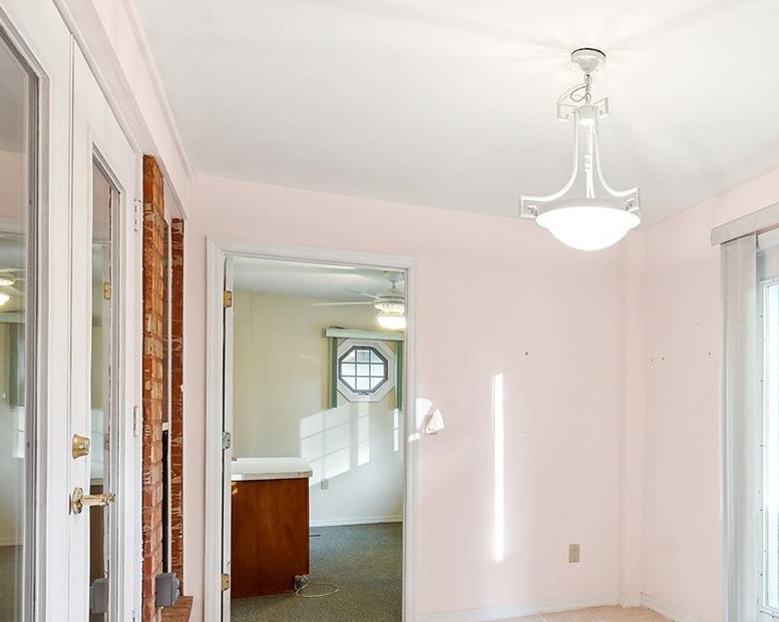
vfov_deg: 49.2
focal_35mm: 29
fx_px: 668
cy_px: 405
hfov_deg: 56.4
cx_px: 616
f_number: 8
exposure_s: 1/5
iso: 200
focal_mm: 10
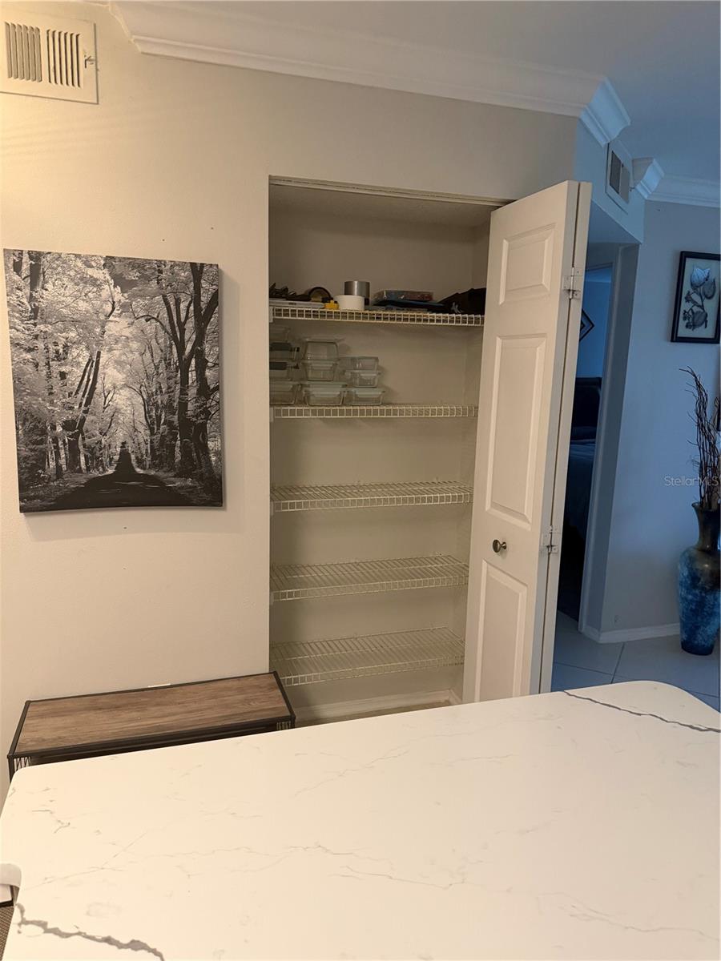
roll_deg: -1.5
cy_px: 480
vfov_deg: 71.6
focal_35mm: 24
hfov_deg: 56.8
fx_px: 667
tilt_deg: -8.6
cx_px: 360
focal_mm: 6.76
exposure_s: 1/60
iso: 400
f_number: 1.78
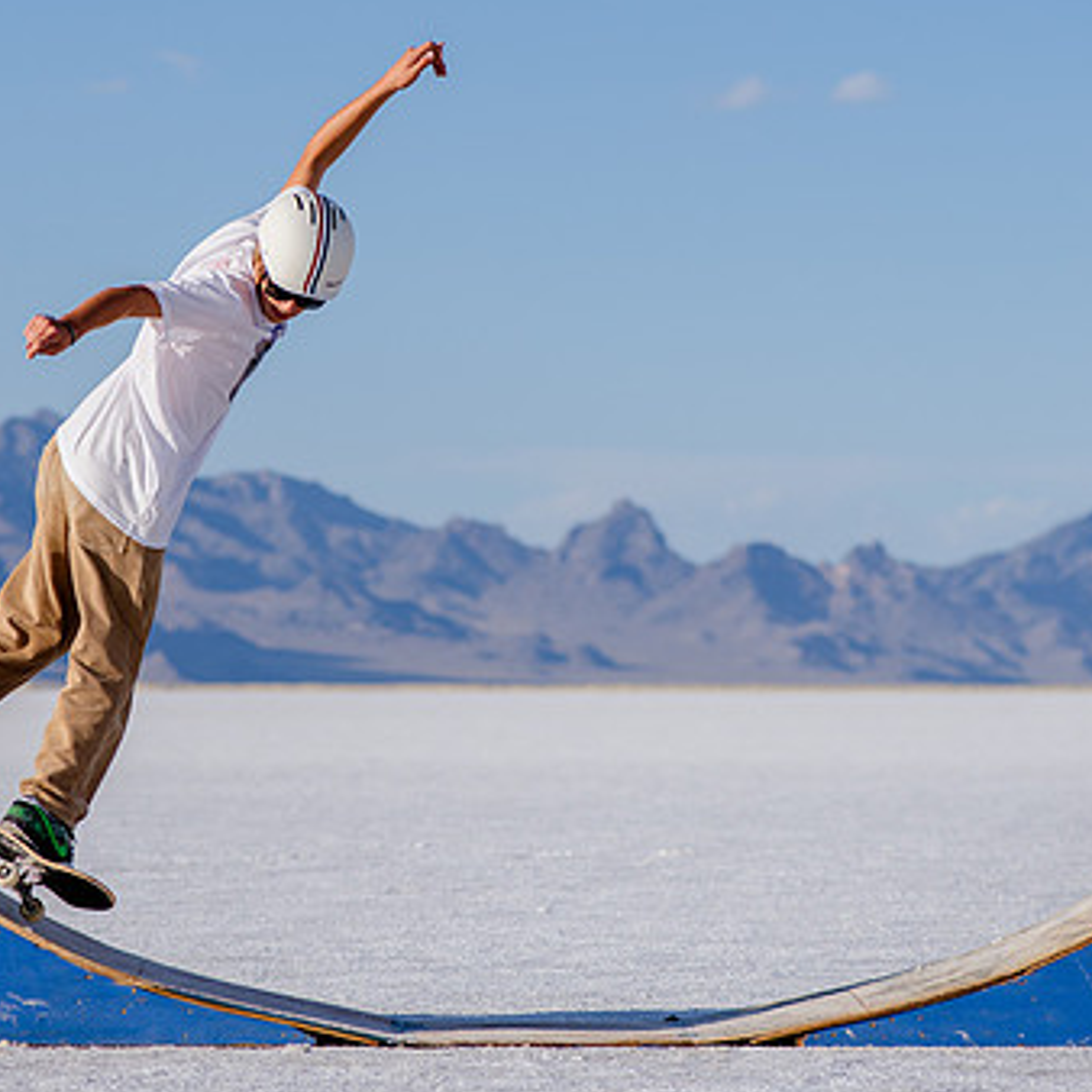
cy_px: 374
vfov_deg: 9.2
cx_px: 465
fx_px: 6781
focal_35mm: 190
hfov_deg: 9.2
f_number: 5
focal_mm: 105
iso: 125
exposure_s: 1/2500
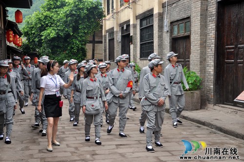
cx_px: 122
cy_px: 81
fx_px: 406
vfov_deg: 22.6
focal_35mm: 60
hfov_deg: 33.4
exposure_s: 1/125
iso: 200
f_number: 5.6
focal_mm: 40
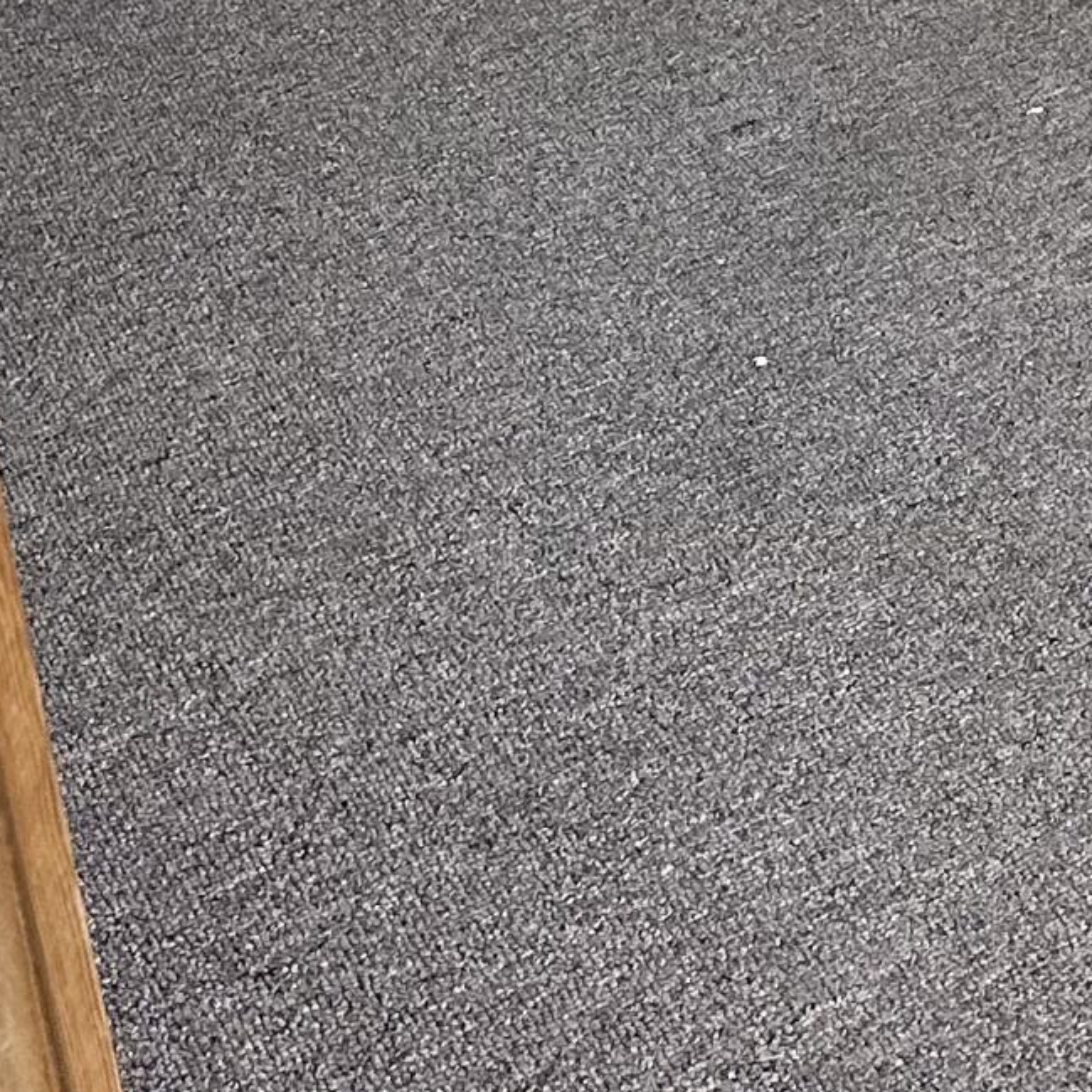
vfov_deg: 15.6
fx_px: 3498
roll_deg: -0.4
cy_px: -787
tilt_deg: -19.7
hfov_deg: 15.8
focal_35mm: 98
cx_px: 1785
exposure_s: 1/121
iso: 160
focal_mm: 6.86
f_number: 1.78
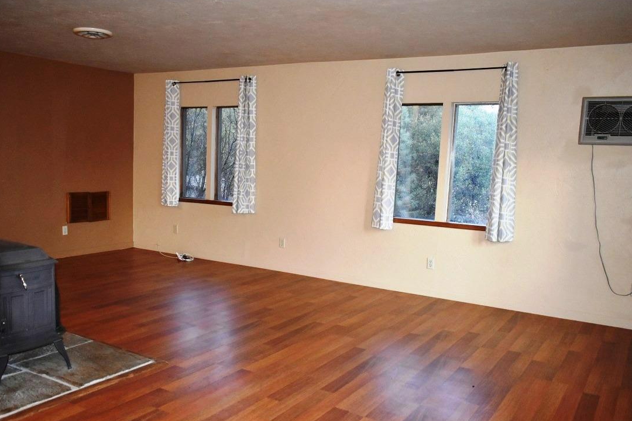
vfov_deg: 41.1
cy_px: 232
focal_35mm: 32
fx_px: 562
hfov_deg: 58.7
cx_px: 297
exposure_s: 1/60
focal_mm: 18
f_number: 3.5
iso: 2000
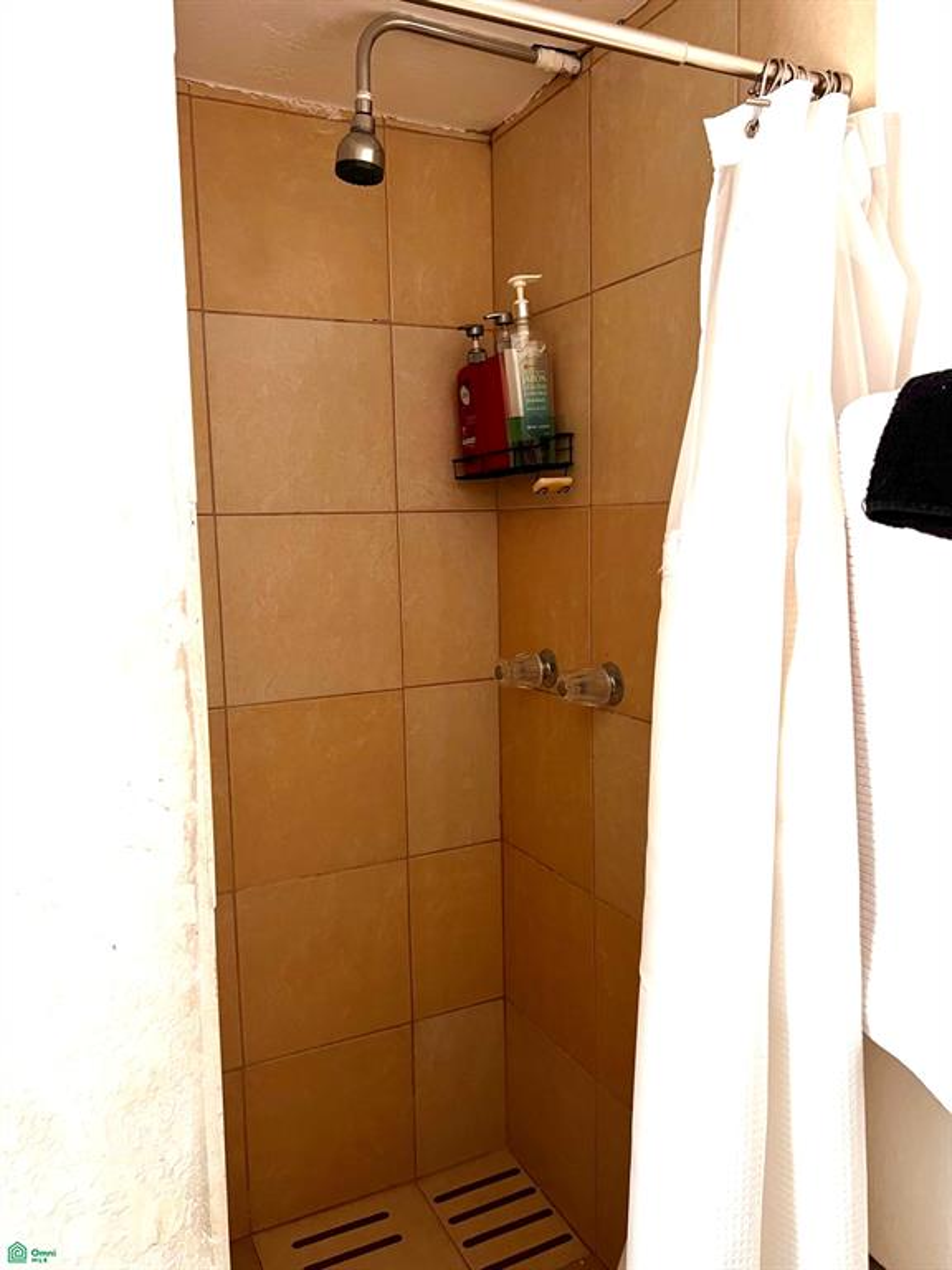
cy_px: 635
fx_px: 953
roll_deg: +0.1
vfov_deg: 67.3
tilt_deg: -6.2
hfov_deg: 53.1
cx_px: 476
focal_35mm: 26
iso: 160
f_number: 1.5
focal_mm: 5.7
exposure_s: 1/60
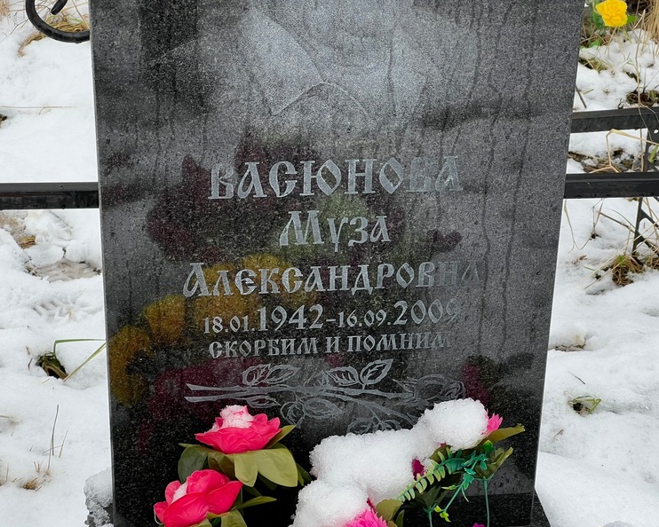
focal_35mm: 81
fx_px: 1580
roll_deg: -2.4
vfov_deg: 19.0
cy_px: 264
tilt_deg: -30.4
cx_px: 327
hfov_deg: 23.6
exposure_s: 1/99
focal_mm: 9
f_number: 2.8
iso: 50
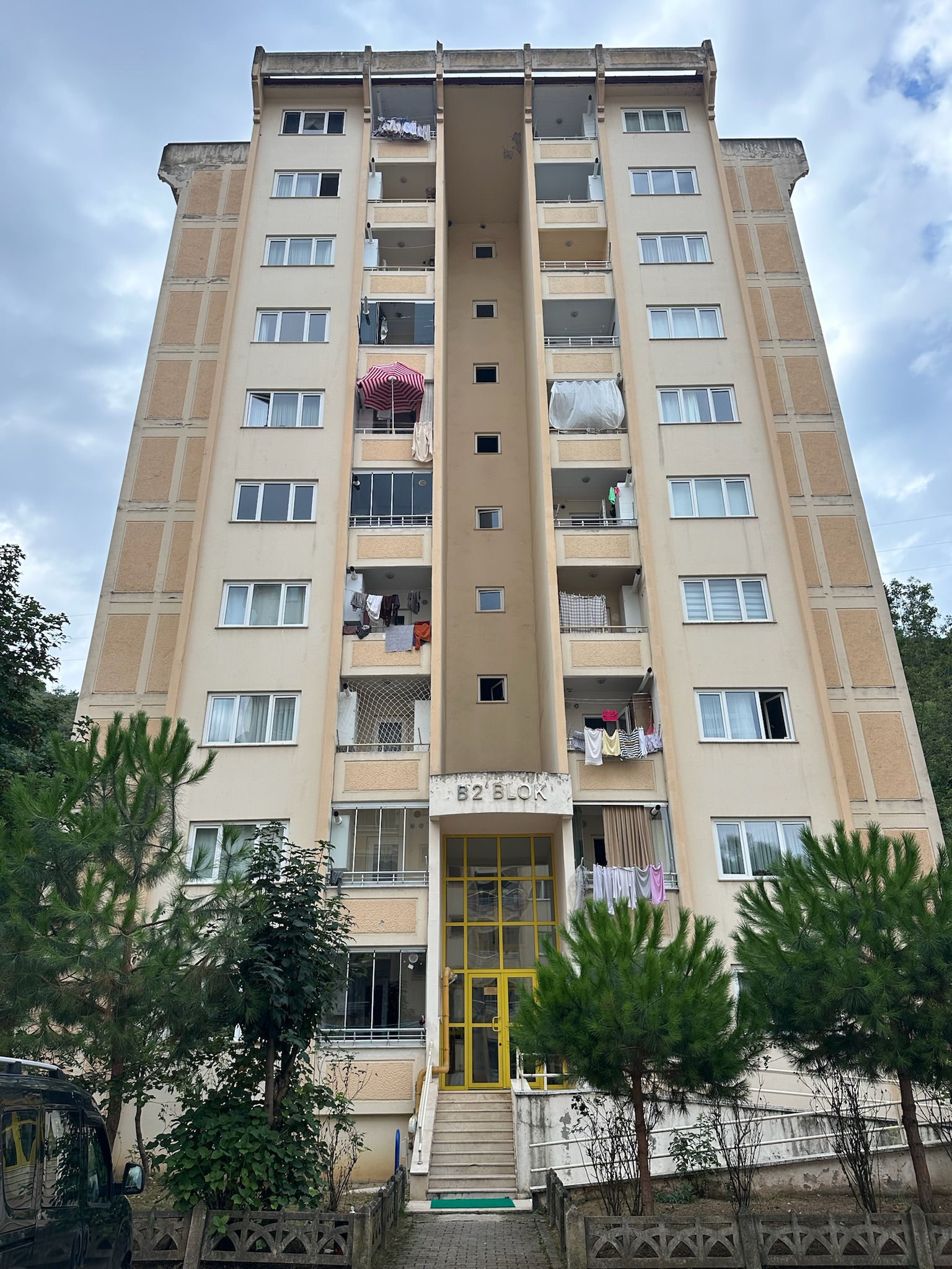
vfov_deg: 71.6
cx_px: 476
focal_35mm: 24
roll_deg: -0.8
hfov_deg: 56.8
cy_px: 634
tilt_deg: +27.1
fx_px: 880
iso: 80
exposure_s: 1/1144
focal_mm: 6.86
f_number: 1.78
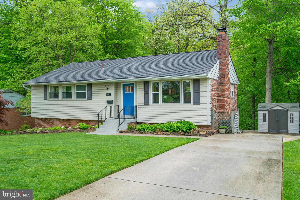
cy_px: 100
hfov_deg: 61.9
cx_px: 150
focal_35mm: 30
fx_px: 250
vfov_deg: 43.6
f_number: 8
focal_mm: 30
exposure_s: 1/80
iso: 640
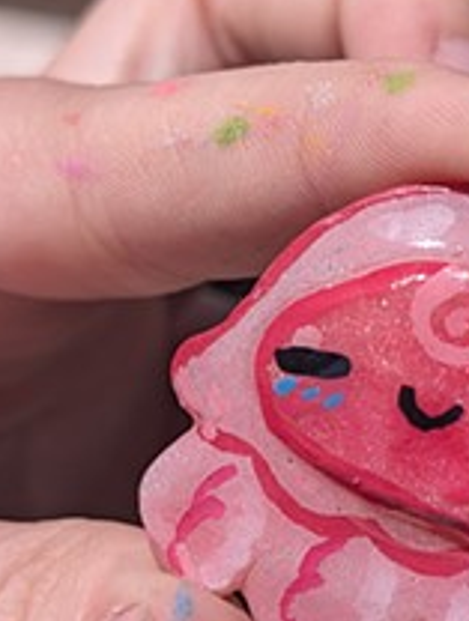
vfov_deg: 17.4
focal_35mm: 113
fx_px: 2033
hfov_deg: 13.1
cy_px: 340
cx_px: 333
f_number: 1.7
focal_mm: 6.9
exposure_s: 1/1883
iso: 20
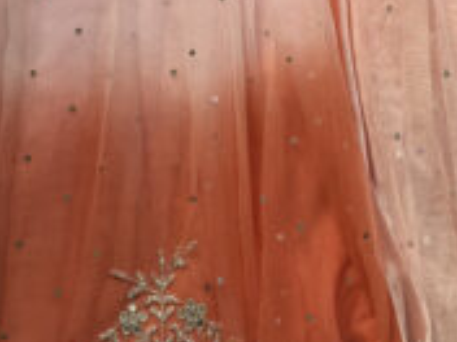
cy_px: -79
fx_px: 1030
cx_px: 216
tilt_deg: -80.3
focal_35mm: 78
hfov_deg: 25.0
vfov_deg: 17.9
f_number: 1.78
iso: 50
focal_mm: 6.76
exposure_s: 1/128
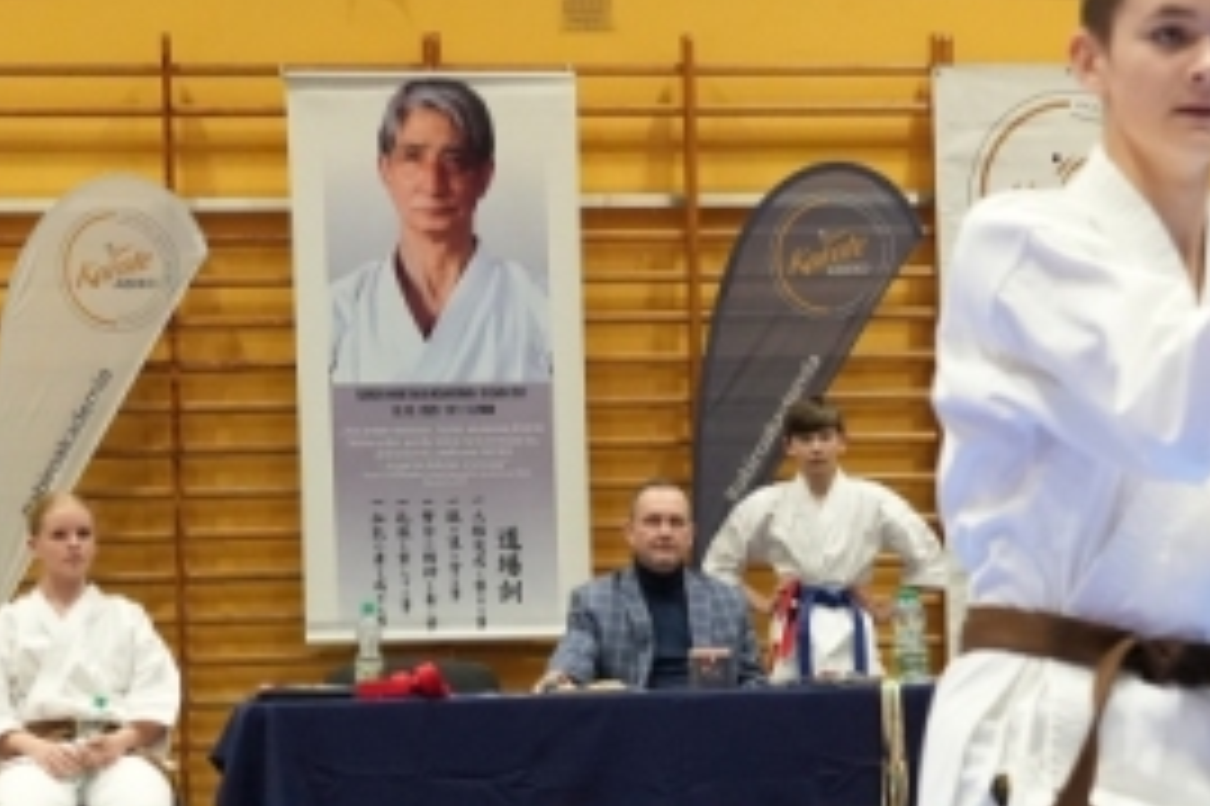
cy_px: 768
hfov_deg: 17.1
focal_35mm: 119
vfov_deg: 11.4
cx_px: 855
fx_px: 3997
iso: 5000
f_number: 4.5
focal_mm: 40
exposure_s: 1/250
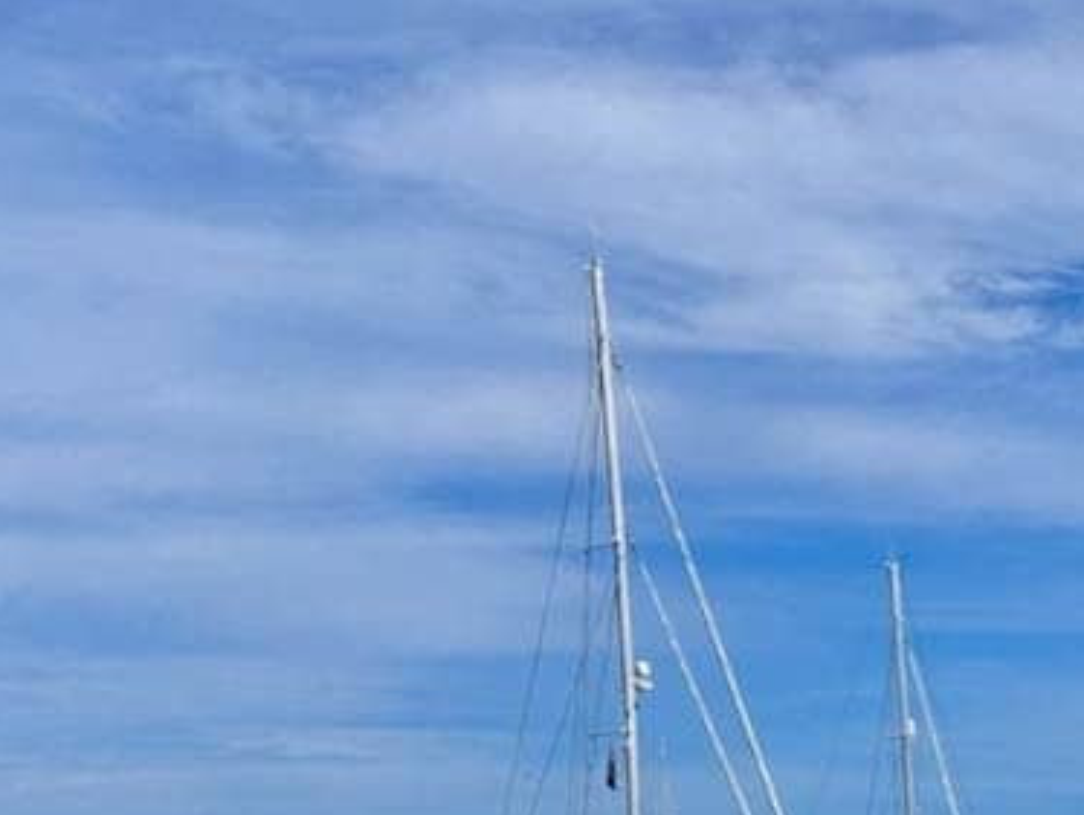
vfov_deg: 19.1
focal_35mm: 77
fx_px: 2413
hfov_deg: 25.3
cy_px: 508
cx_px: 670
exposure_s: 1/10870
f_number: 1.78
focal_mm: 6.86
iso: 64
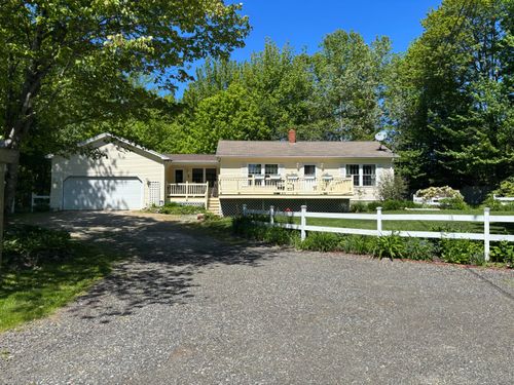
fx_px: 386
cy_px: 192
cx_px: 257
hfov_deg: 67.3
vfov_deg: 53.1
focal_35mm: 26
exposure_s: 1/2778
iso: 50
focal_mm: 5.96
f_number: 1.6
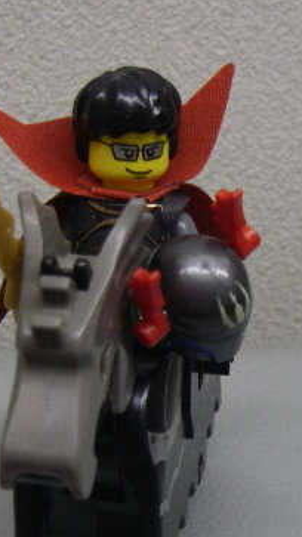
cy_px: 325
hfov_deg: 16.5
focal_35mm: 73
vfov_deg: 28.9
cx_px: 221
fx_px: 1040
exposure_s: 1/20
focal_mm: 6.3
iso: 160
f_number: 3.3
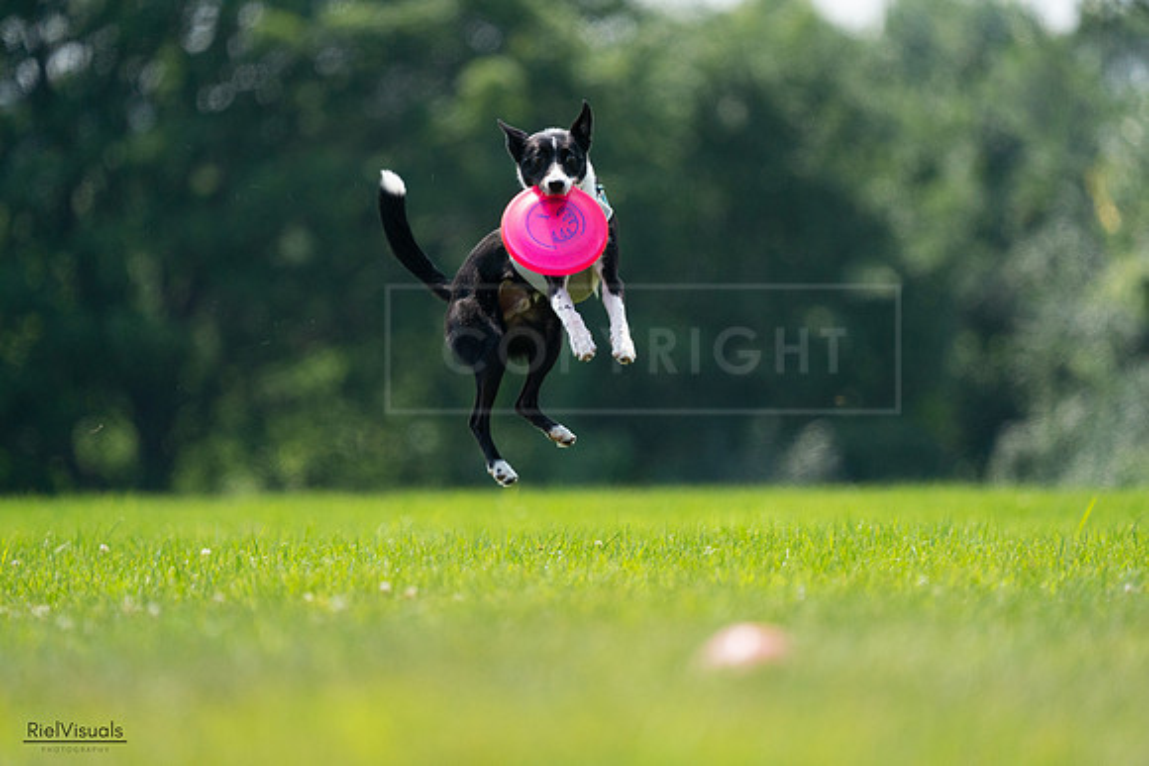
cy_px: 383
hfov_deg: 3.4
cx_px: 574
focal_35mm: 600
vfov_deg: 2.3
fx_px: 19154
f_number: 6.3
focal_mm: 600
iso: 2000
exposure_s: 1/4000
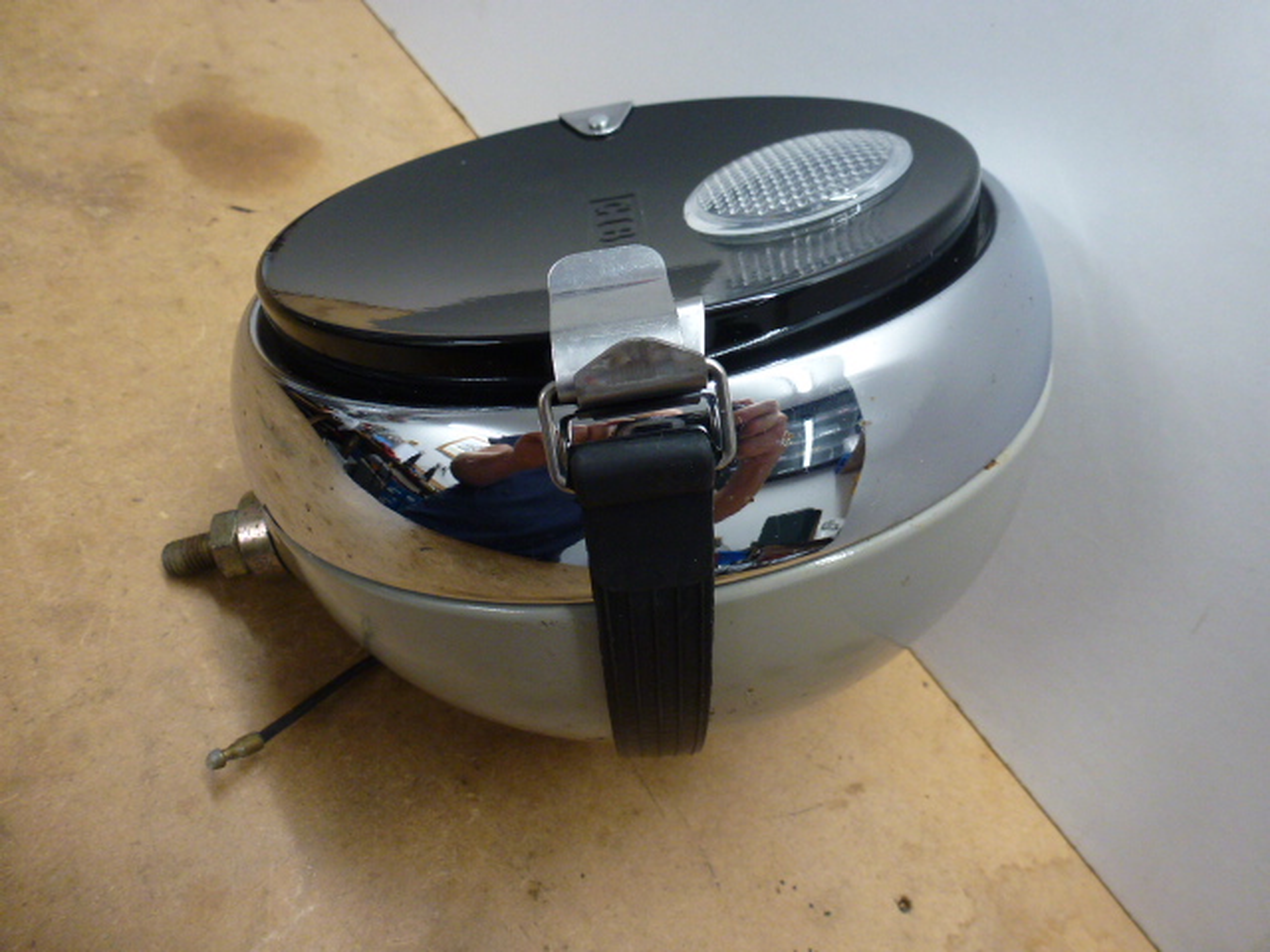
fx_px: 881
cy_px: 476
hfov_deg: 71.6
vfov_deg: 56.8
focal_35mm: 24
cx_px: 635
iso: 250
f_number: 3.3
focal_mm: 4.3
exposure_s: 1/60
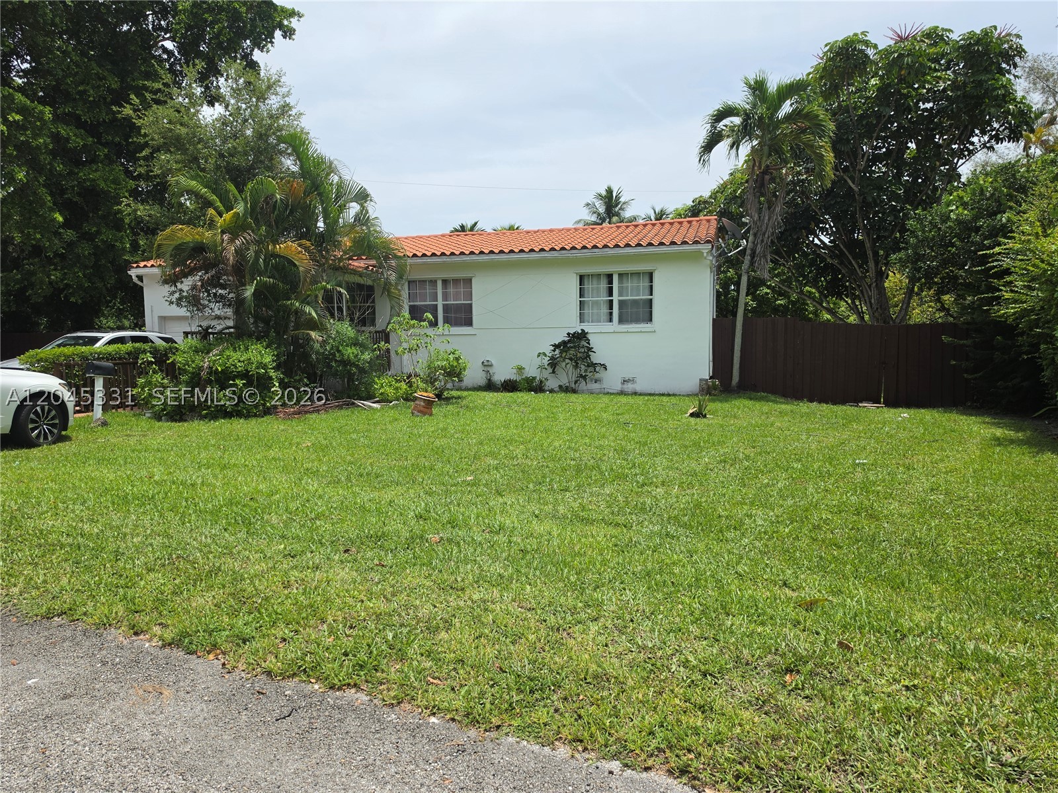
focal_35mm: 23
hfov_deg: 73.9
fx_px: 703
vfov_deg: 58.9
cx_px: 529
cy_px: 396
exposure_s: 1/7939
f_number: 1.4
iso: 64
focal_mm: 6.5
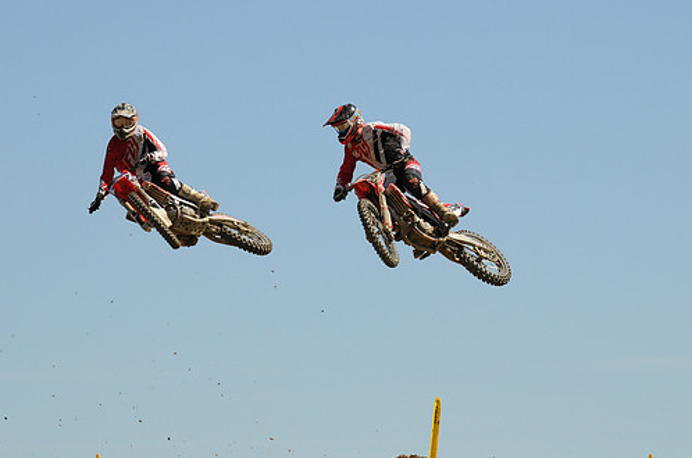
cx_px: 343
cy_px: 192
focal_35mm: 219
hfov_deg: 9.4
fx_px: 4194
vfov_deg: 6.3
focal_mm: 125
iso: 400
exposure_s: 1/1250
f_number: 8
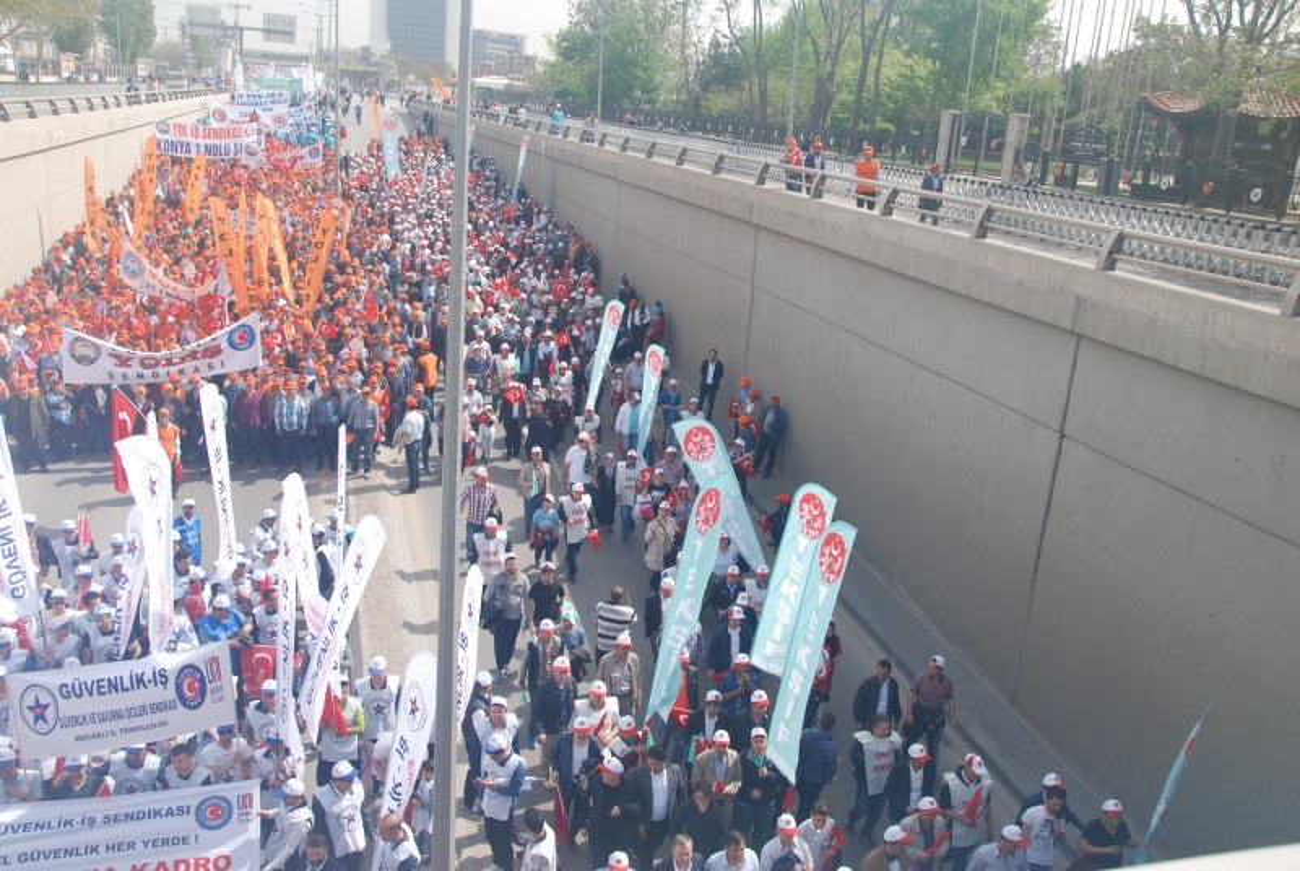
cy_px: 436
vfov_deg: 43.7
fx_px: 1085
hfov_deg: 61.9
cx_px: 650
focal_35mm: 30
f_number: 7.1
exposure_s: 1/200
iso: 100
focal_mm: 20
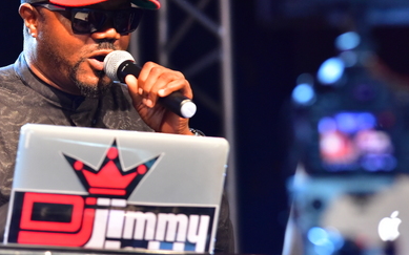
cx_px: 36
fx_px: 4090
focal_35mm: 367
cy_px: 71
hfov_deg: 5.7
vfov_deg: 3.6
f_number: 5.6
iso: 2500
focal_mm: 175
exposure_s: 1/160
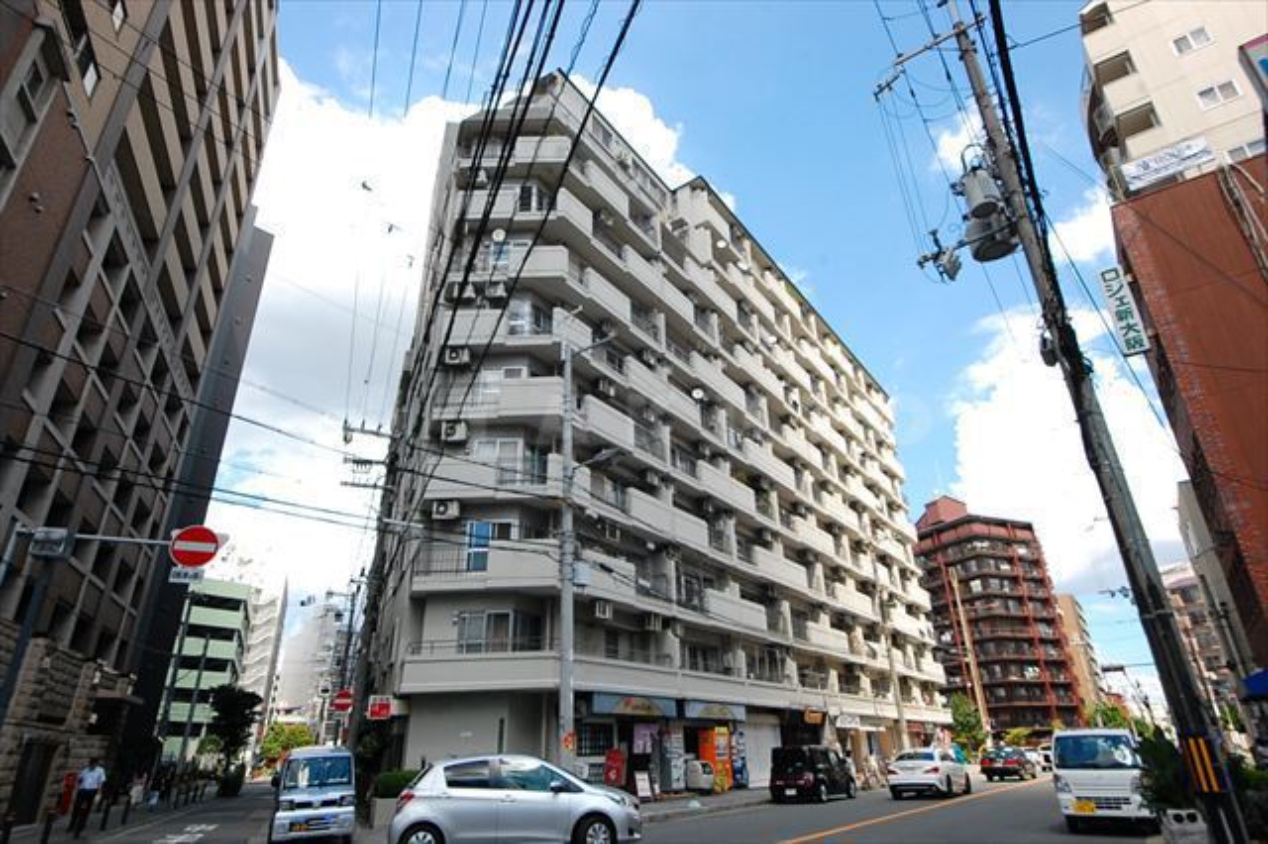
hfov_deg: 85.5
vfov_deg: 63.2
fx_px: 686
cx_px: 634
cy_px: 422
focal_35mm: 20
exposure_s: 1/400
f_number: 10
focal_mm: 13
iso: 800
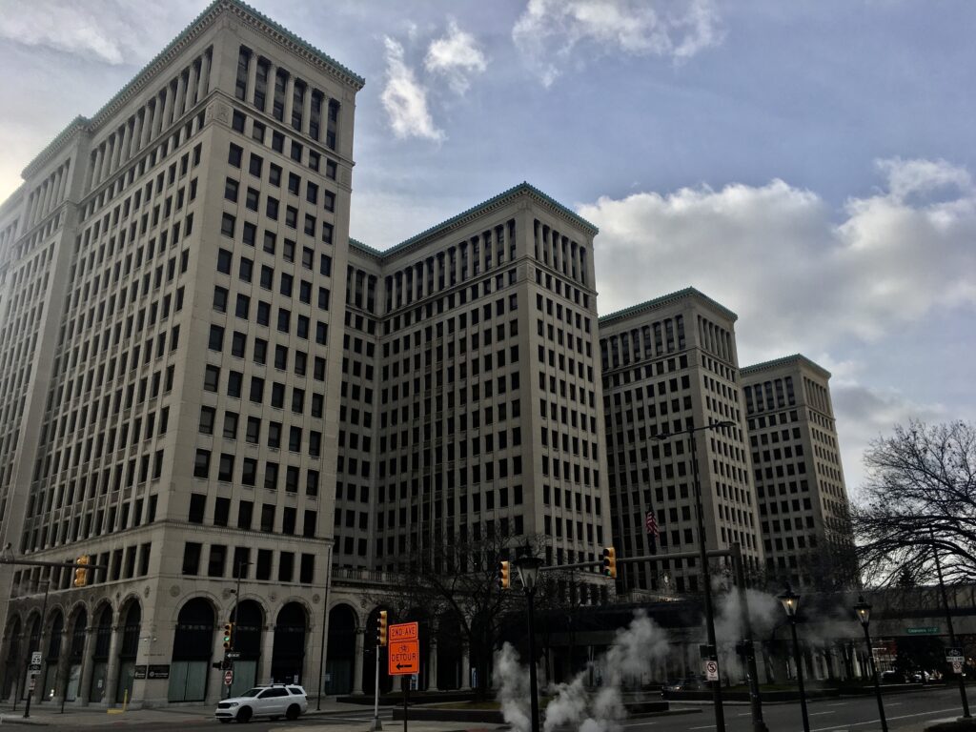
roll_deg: +0.1
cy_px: 366
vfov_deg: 48.2
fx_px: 818
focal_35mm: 29
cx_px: 488
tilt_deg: +22.3
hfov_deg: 61.7
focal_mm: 4.15
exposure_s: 1/2024
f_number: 2.2
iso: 25
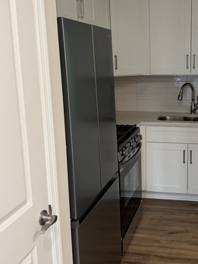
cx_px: 156
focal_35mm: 46
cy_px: 118
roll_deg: -0.8
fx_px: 351
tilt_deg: -10.6
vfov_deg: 41.2
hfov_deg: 30.8
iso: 125
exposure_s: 1/60
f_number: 1.78
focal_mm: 6.76
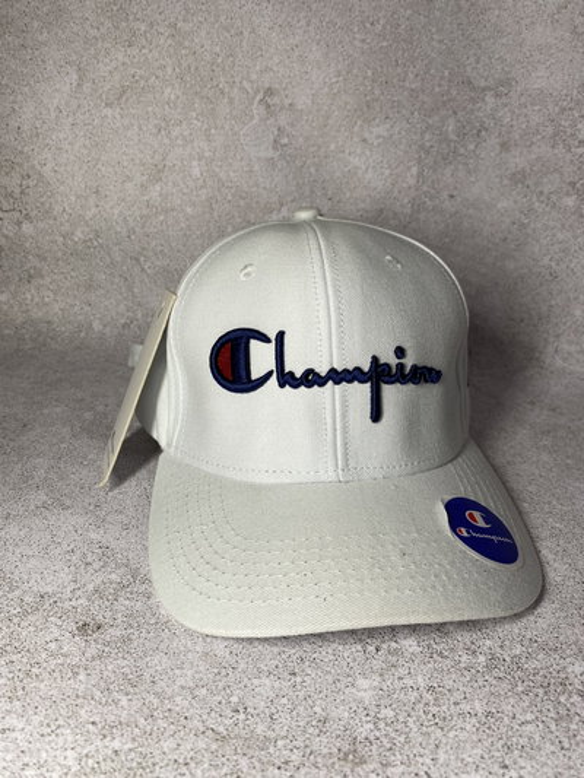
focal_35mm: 26
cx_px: 292
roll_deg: +0.0
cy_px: 389
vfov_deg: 67.3
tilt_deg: -21.6
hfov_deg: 53.1
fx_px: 585
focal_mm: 4.25
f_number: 1.8
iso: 64
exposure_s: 1/100
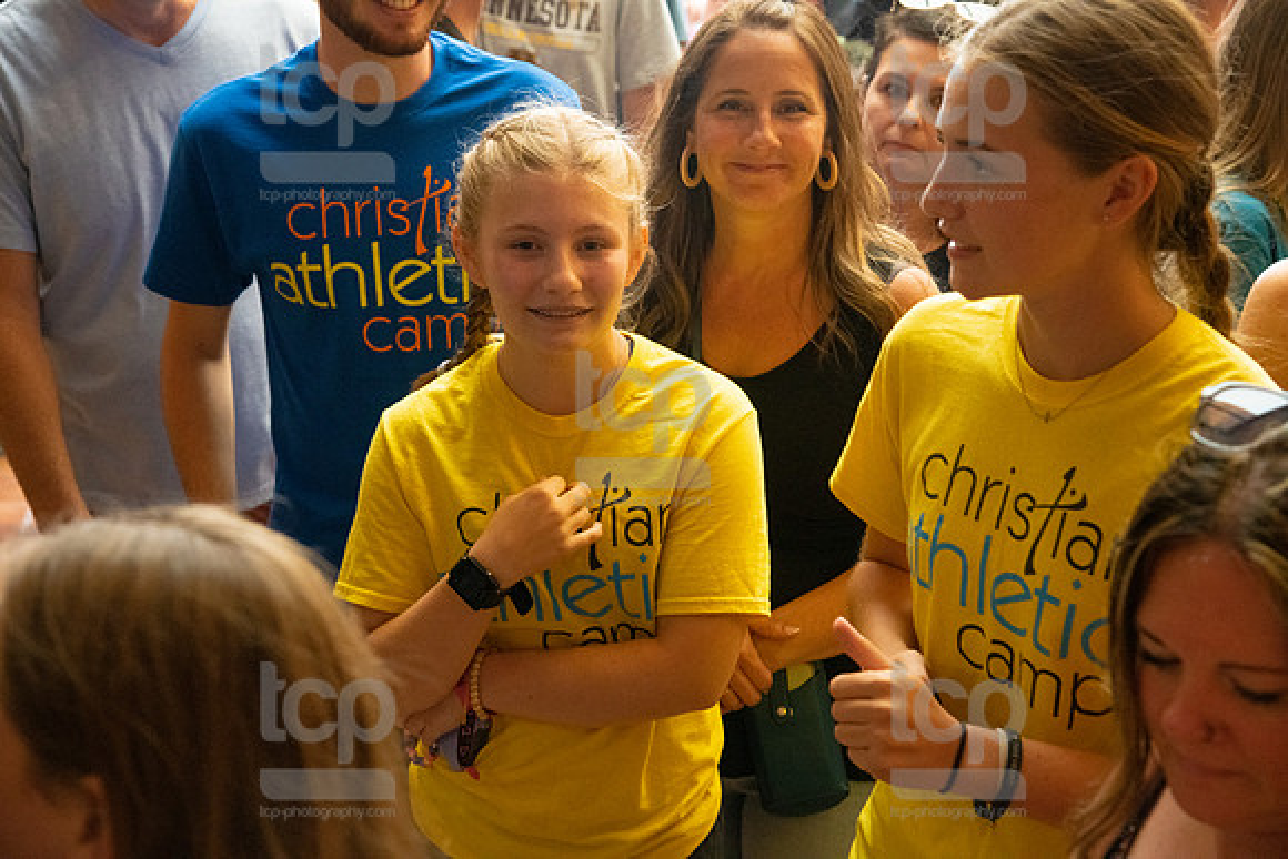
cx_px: 644
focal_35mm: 70
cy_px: 430
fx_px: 2505
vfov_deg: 19.5
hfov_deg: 28.8
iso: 4000
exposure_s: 1/320
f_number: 5.6
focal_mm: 70
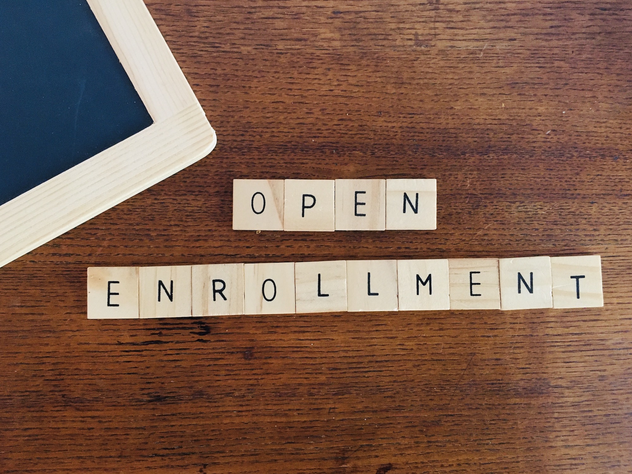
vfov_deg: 48.2
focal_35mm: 29
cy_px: 237
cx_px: 316
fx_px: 529
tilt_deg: -87.0
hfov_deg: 61.7
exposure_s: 1/17
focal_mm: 4.15
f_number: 2.2
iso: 200
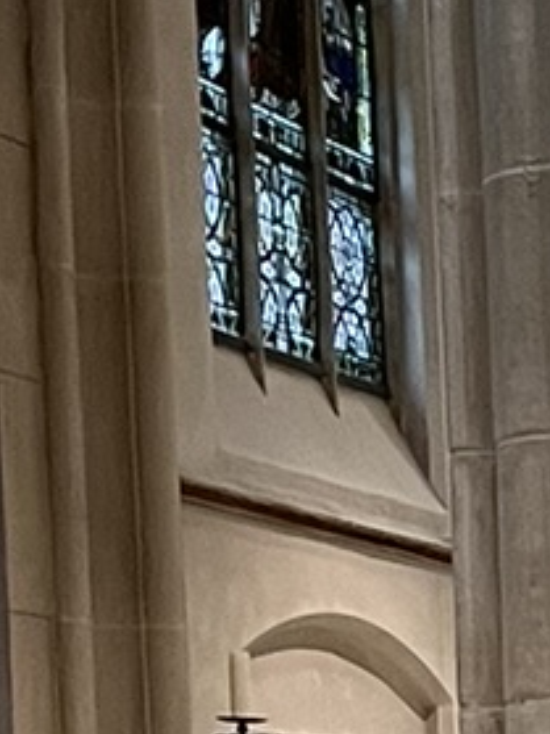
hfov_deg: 6.6
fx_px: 4049
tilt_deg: -4.7
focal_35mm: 191
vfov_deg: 9.9
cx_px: 2016
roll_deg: +0.1
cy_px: 1289
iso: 160
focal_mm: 5.1
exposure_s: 1/60
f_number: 1.6
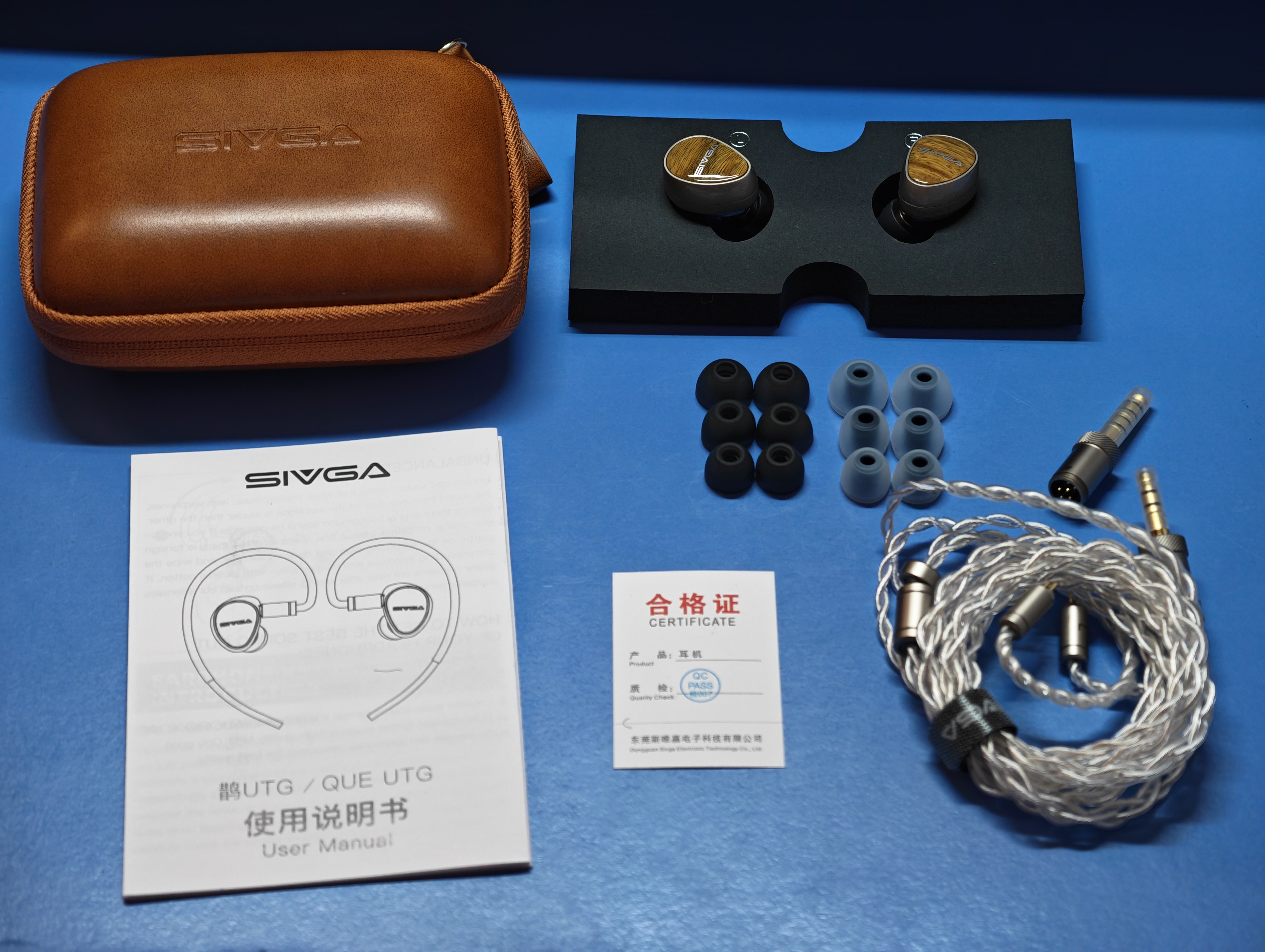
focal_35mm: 85
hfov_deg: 23.0
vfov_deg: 17.4
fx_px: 3111
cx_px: 632
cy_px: 476
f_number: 2.6
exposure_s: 1/33
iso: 1000
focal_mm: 22.48
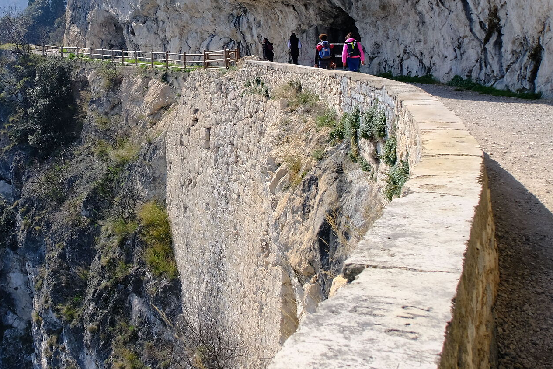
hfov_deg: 35.2
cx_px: 121
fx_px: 845
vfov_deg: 24.0
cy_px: 47
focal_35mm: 55
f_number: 7.1
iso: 320
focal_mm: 19.6
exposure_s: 1/500
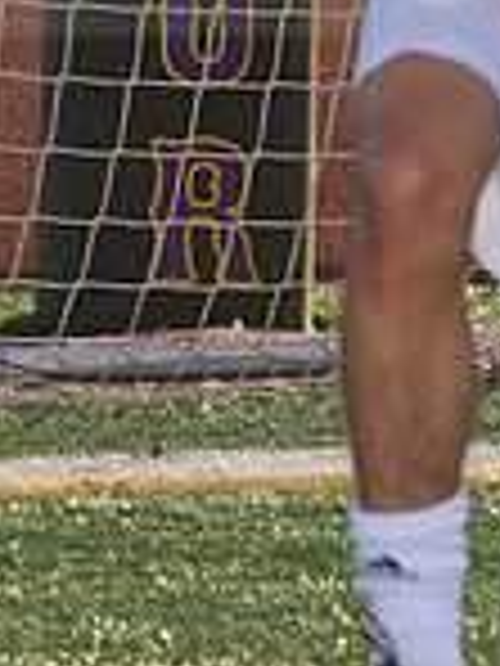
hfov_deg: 1.7
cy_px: -108
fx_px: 16447
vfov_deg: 2.3
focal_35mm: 854
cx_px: 318
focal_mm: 226
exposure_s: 1/200
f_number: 9
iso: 100
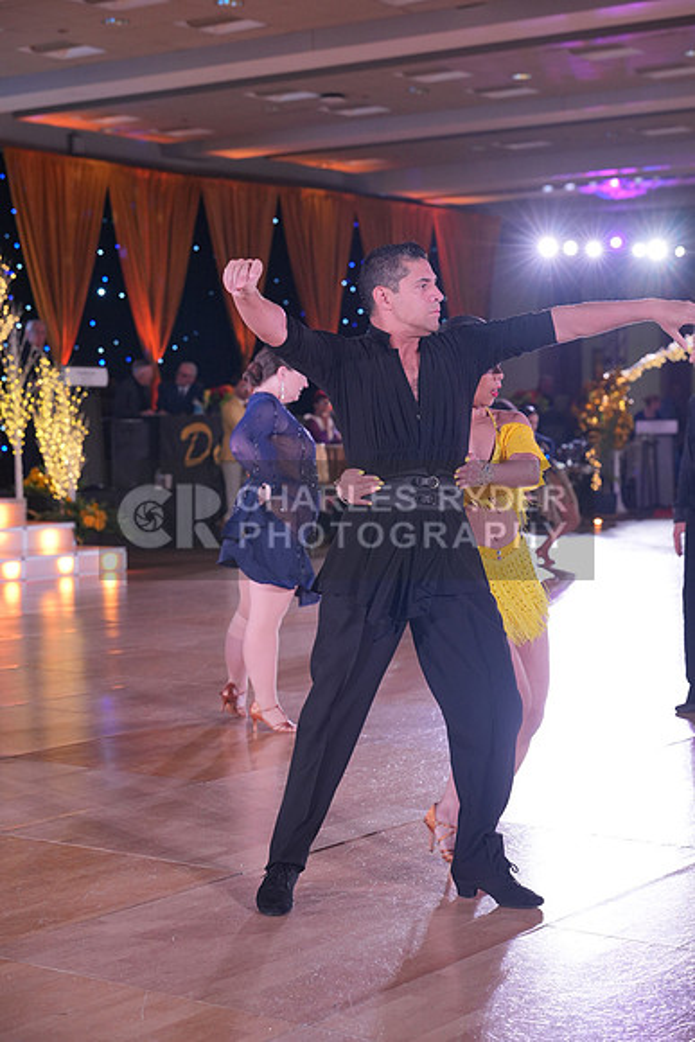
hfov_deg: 20.6
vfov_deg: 30.5
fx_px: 1910
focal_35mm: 66
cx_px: 348
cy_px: 521
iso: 1600
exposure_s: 1/400
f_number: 4
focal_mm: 66
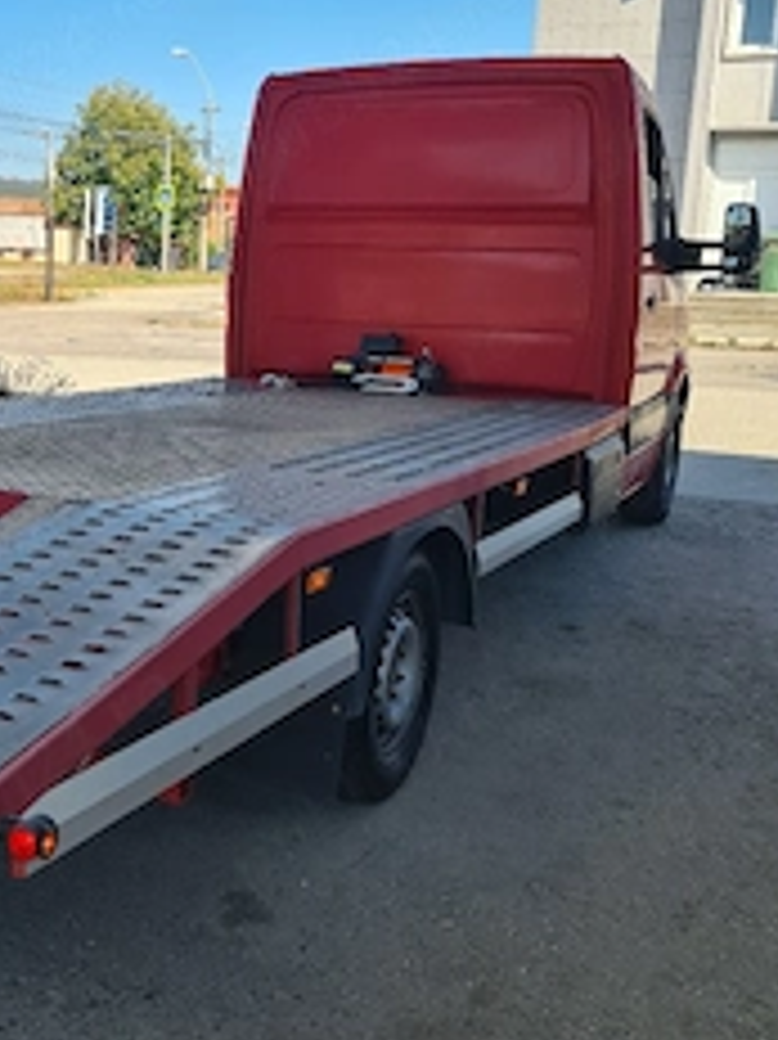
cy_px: 482
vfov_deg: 42.1
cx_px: 117
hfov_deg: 31.0
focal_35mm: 45
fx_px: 1350
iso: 50
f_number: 1.8
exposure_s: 1/1250
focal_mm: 5.4
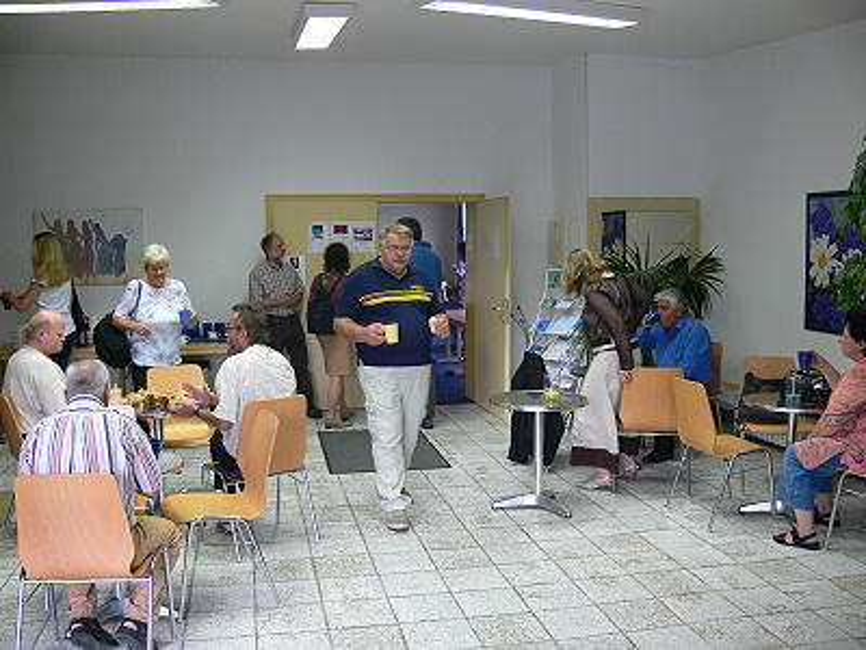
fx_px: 876
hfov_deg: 52.6
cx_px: 433
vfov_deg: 40.7
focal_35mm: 35
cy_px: 325
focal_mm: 7.4
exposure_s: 1/30
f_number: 2.8
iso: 200
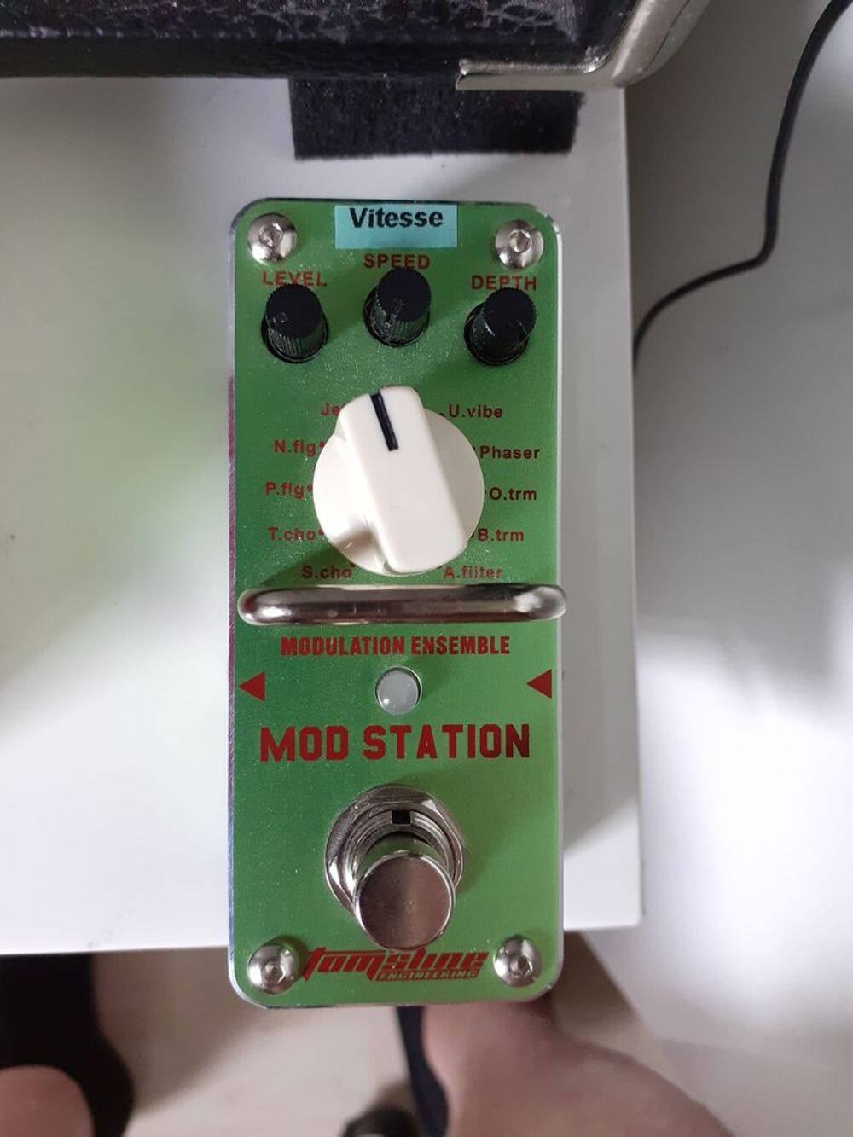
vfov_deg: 65.3
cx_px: 426
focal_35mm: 27
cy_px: 568
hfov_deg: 51.4
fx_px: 887
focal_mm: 3.6
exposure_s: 1/25
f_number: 1.9
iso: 200
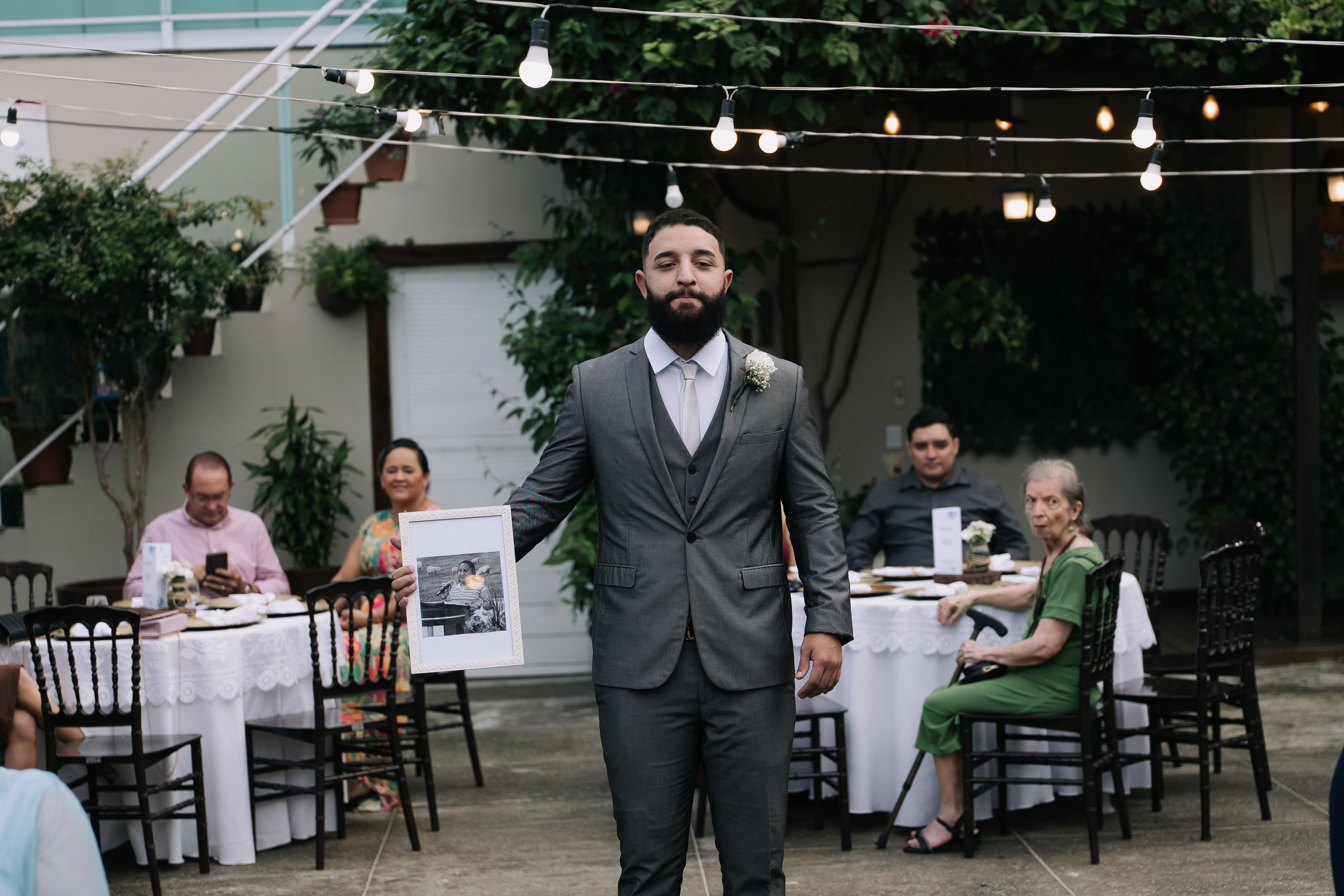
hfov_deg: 26.6
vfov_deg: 17.9
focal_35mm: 76
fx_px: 2842
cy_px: 426
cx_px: 613
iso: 250
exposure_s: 1/320
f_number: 2.8
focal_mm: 67
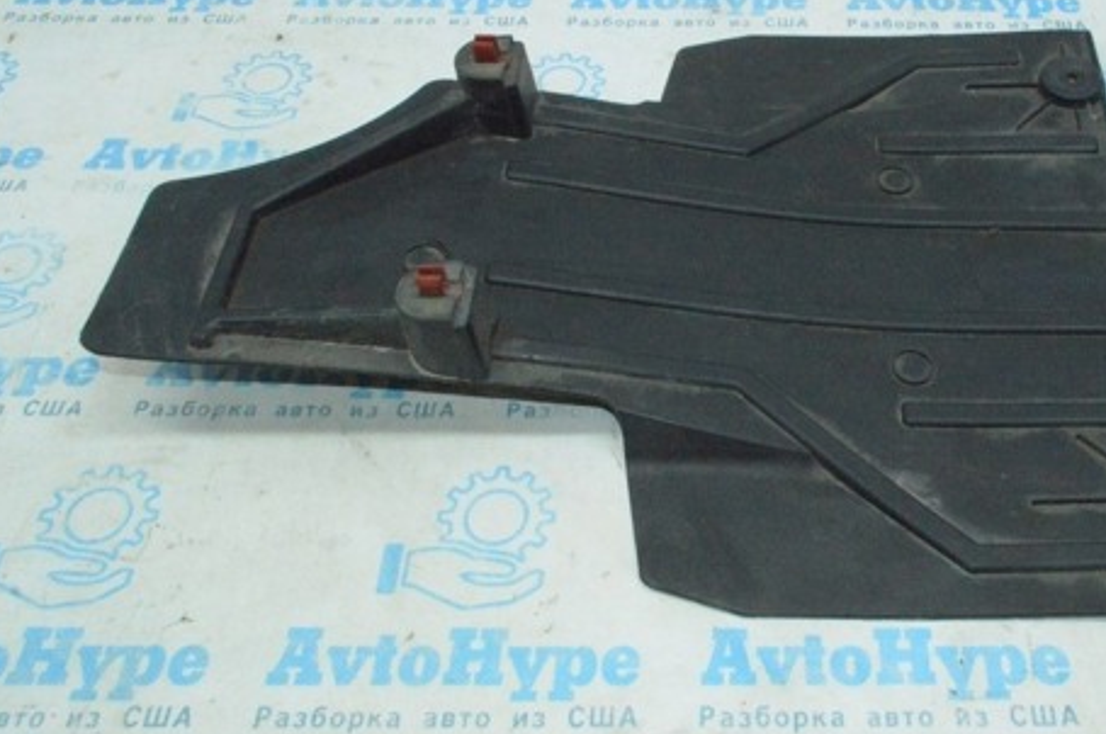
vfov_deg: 34.7
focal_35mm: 38
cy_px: 269
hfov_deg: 50.0
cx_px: 727
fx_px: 1166
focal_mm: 18
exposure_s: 1/60
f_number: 22
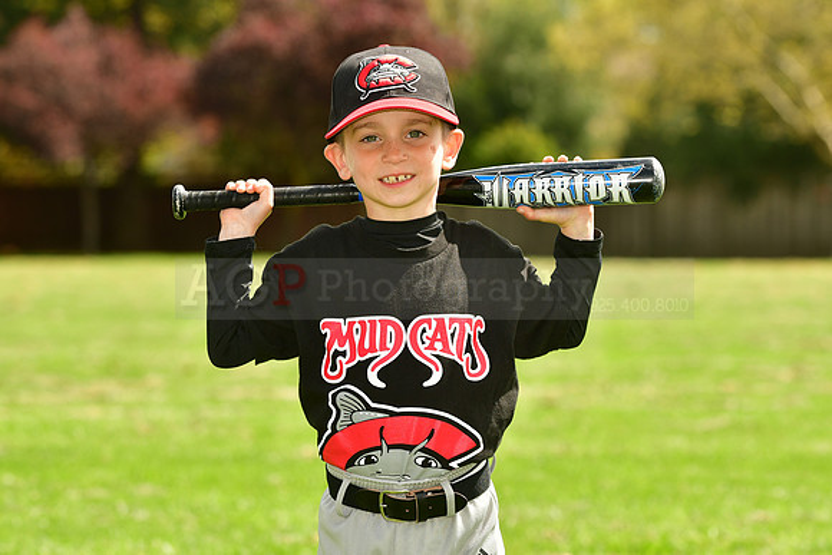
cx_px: 416
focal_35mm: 180
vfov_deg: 7.6
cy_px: 278
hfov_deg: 11.4
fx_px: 4161
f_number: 5
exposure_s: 1/640
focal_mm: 120
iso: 200
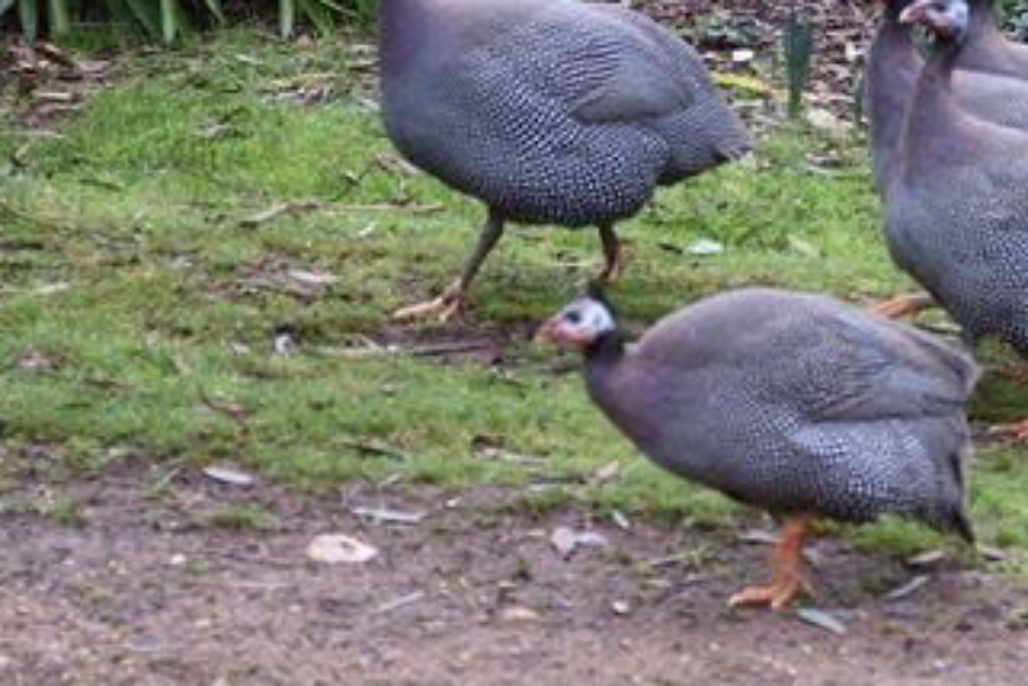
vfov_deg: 4.6
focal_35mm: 299
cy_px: -19
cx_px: 1130
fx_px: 8537
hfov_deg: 6.9
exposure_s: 1/125
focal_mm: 80
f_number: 4
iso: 125
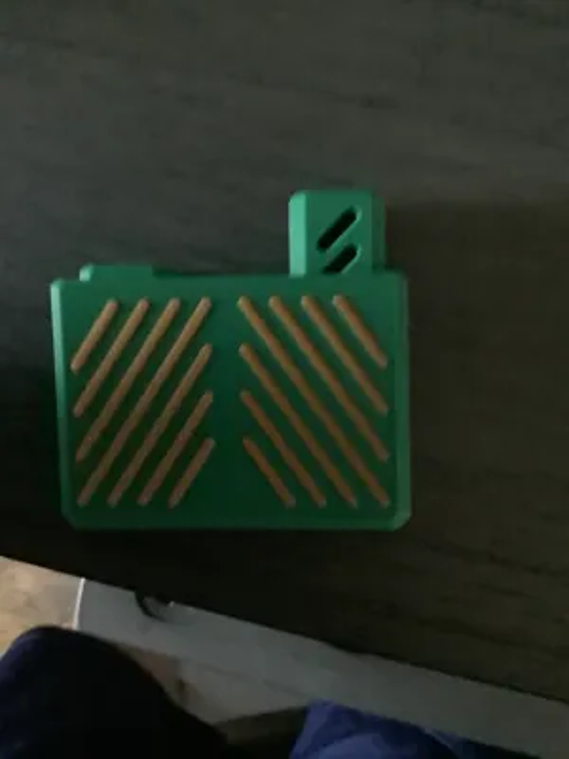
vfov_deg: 58.4
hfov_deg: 45.4
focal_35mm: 31
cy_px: 380
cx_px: 284
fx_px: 679
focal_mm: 3.3
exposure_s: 1/17
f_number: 2.4
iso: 800
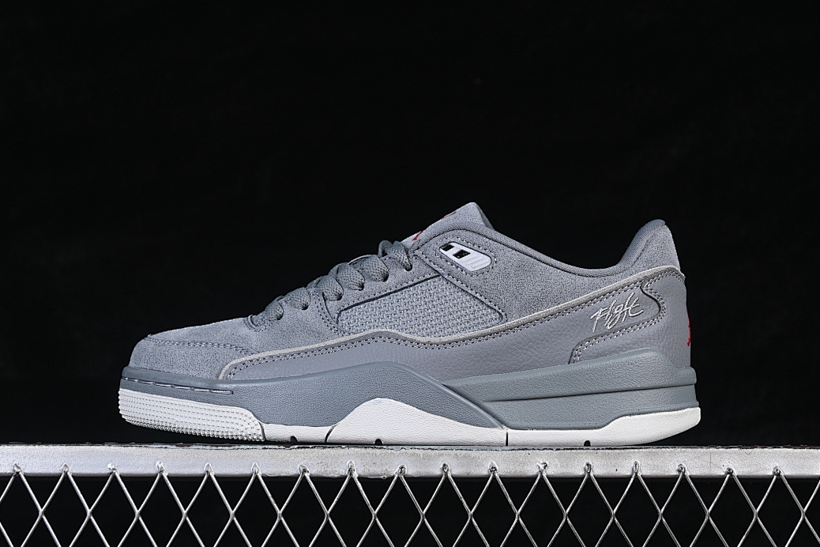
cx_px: 418
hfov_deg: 26.0
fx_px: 1777
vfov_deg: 17.5
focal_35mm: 78
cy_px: 270
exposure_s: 1/80
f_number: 7.1
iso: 160
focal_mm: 50
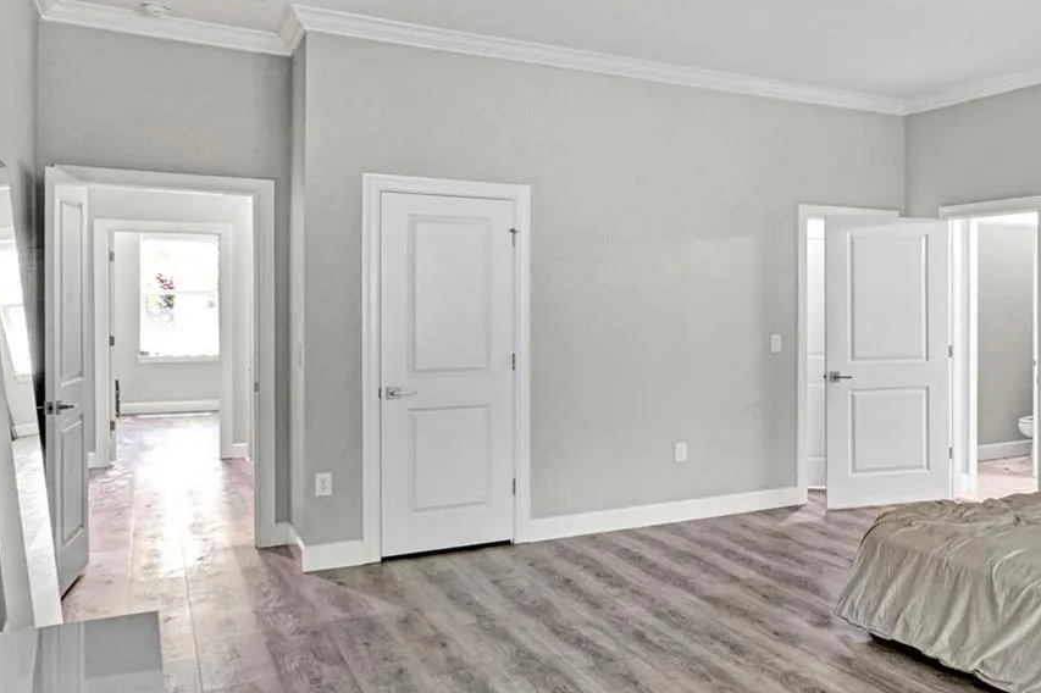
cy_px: 445
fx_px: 894
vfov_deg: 42.0
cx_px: 945
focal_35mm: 31
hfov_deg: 52.7
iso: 320
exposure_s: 1/1.67
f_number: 16
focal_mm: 11
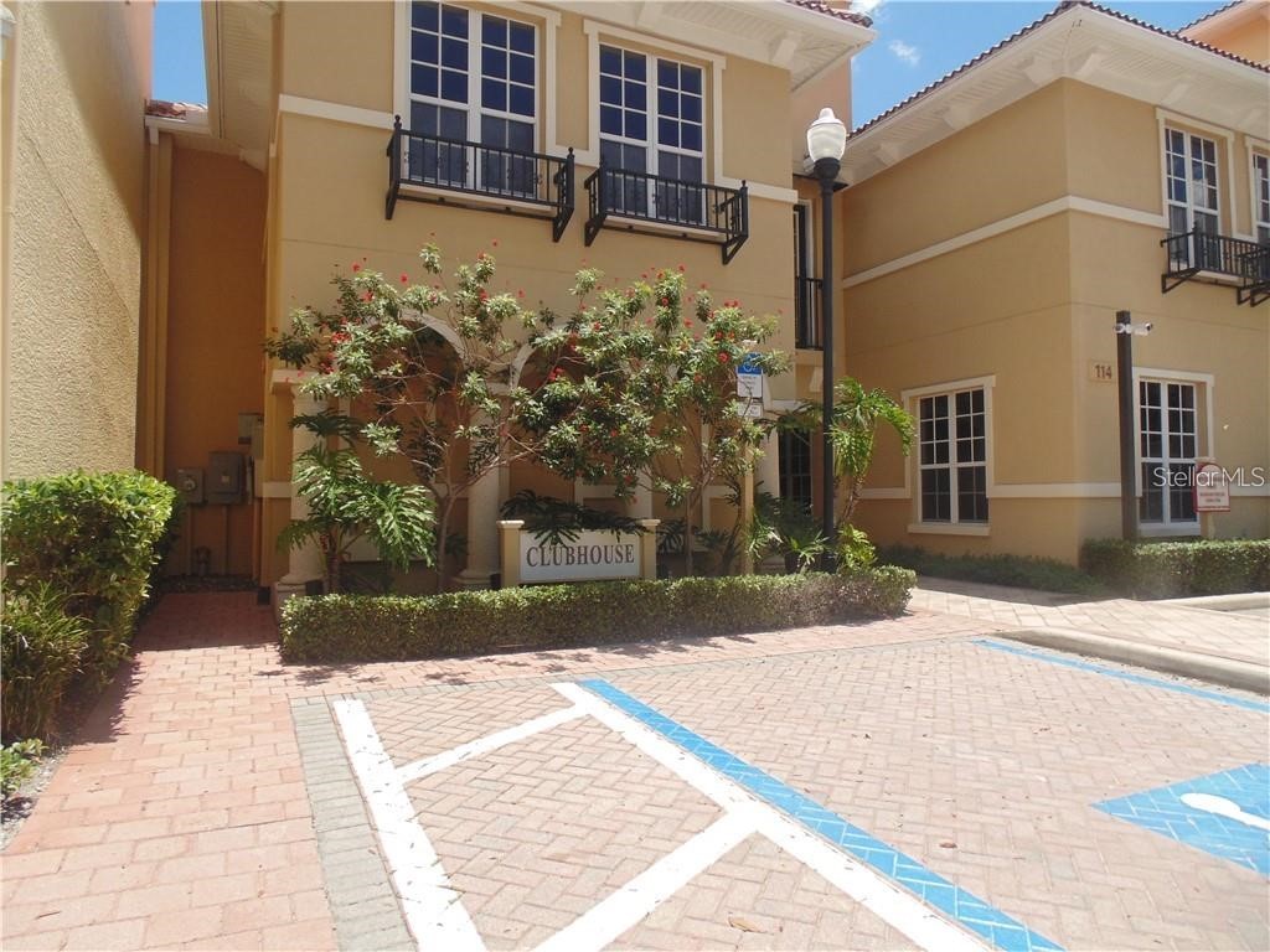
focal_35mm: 22
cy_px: 476
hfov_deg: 76.4
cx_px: 635
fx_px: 807
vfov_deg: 61.1
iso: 80
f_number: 3.1
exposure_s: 1/800
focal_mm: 4
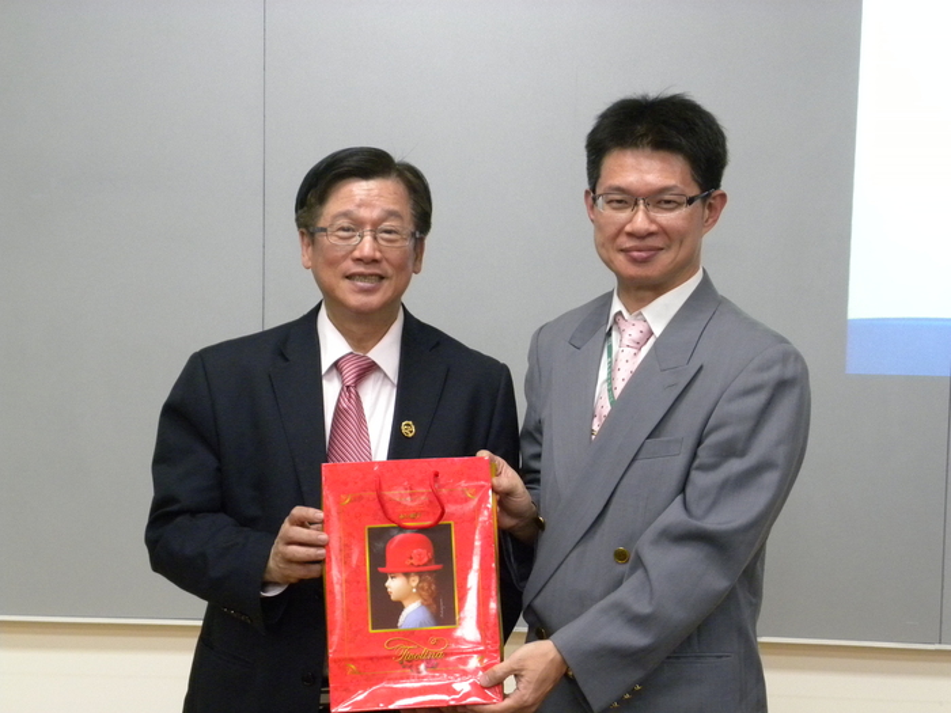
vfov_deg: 17.4
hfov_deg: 23.0
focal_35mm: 85
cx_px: 476
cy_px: 356
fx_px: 2335
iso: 400
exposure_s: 1/40.4
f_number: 4
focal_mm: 15.1
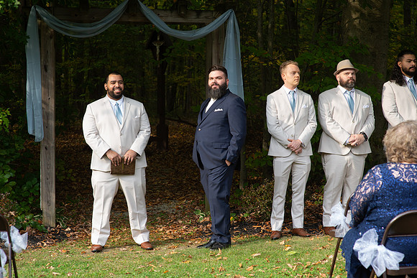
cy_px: 139
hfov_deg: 23.4
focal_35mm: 87
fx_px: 1007
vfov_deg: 15.7
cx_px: 208
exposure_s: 1/320
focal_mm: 85
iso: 640
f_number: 5.6
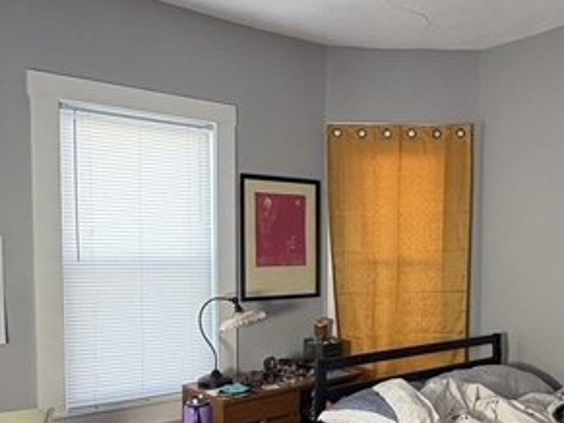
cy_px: 281
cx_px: 397
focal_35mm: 37
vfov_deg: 38.2
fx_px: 603
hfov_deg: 48.9
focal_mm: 2.22
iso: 250
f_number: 2.2
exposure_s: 1/60
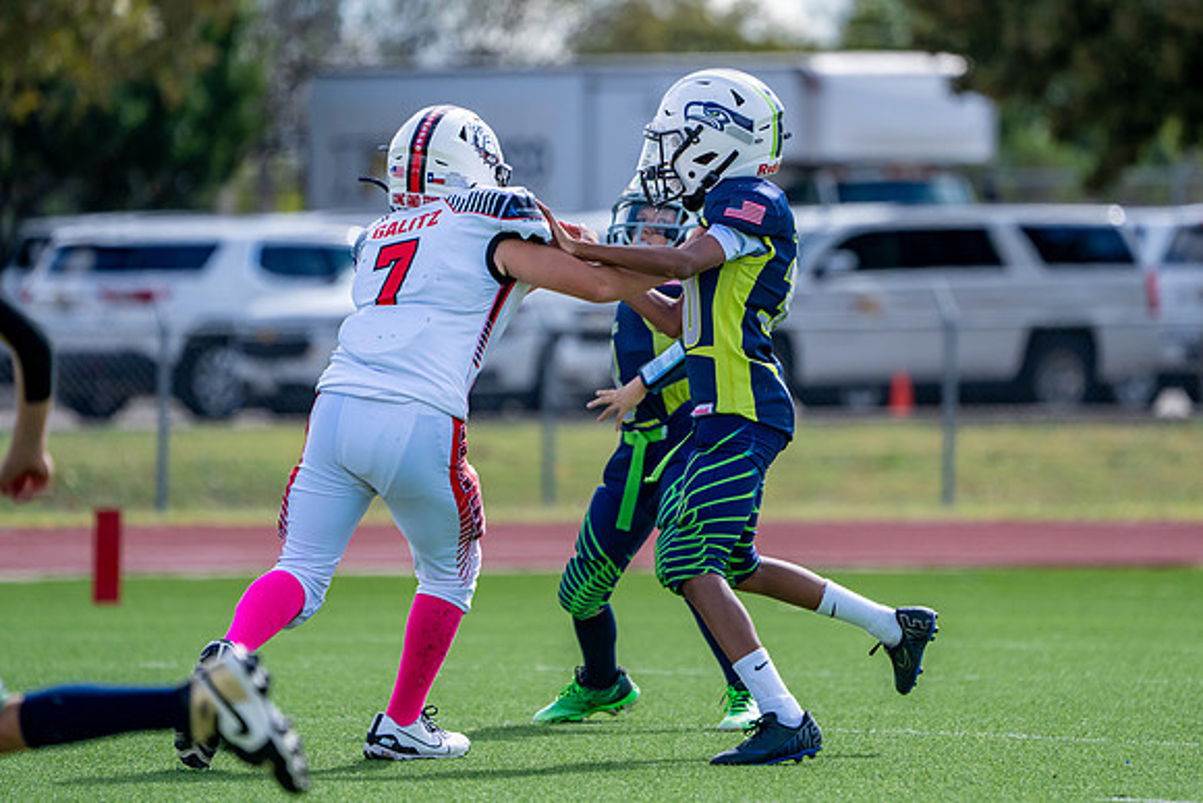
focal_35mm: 409
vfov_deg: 3.4
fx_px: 13685
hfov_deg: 5.0
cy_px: 365
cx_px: 689
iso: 640
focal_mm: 352
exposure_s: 1/2500
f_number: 5.6
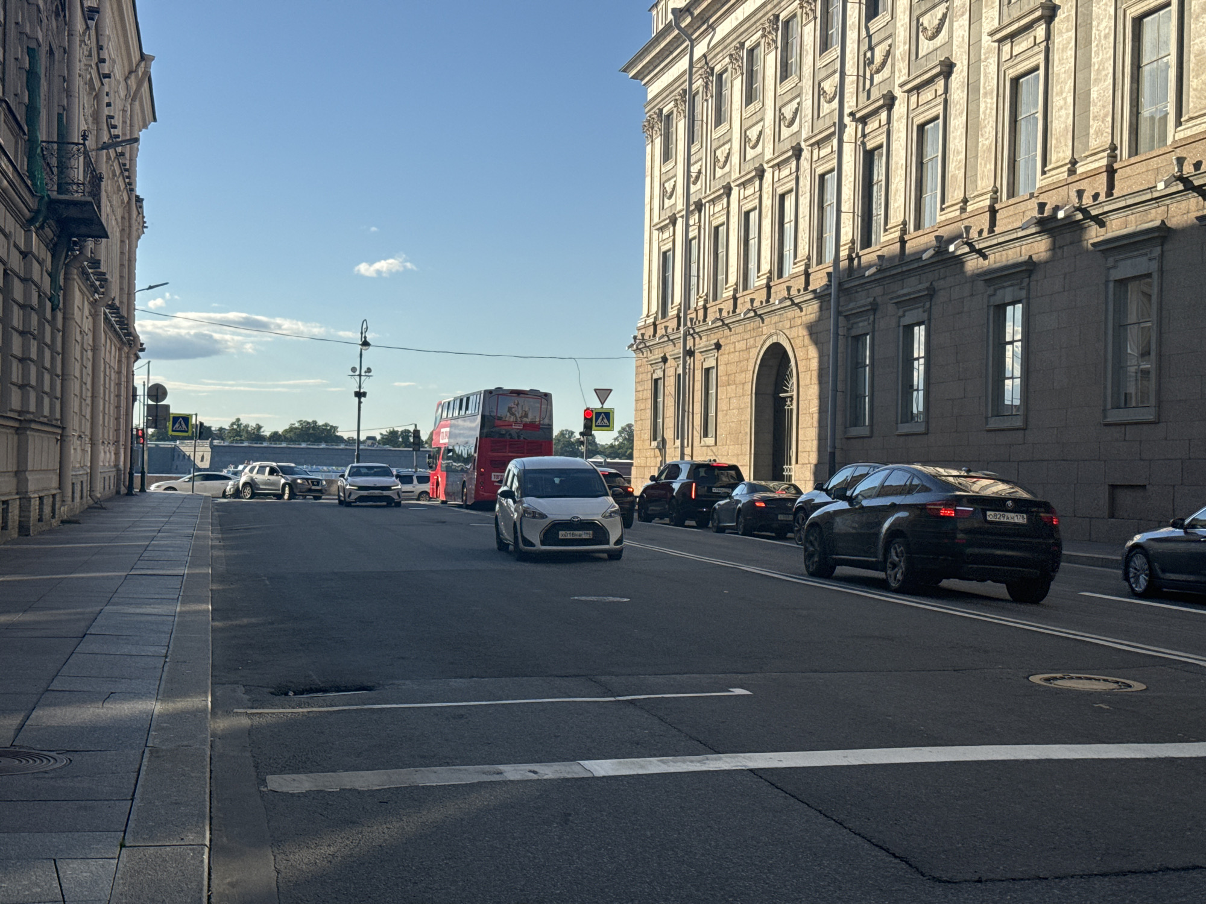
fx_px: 1672
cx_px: 603
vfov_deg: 30.3
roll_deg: -0.2
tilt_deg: +0.2
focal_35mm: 48
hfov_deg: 39.7
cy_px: 452
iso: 64
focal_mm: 6.86
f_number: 1.78
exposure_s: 1/4049
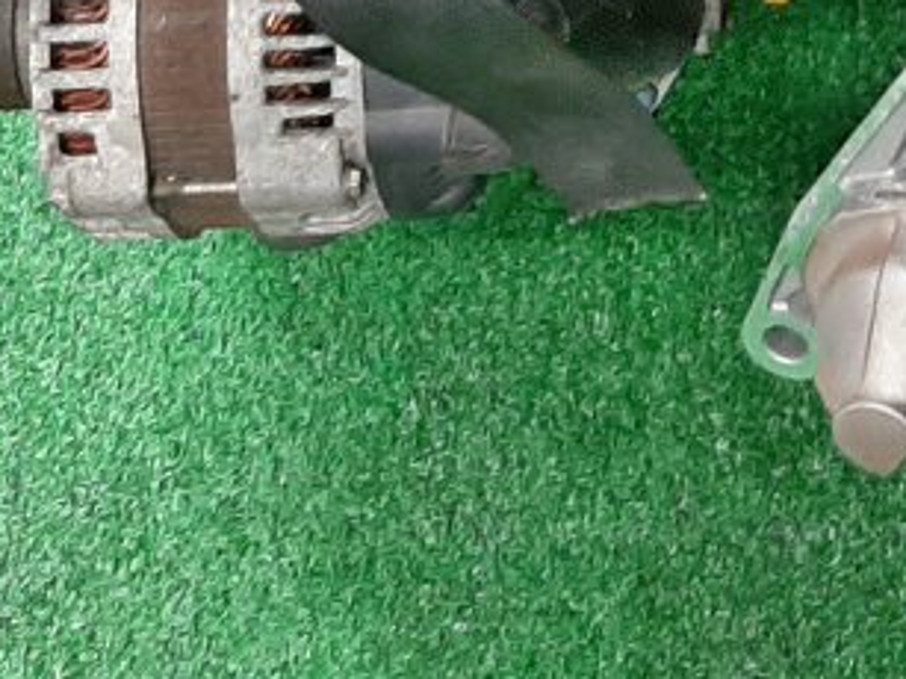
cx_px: 1006
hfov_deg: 15.7
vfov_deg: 11.3
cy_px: -558
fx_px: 3192
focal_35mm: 122
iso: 182
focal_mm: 3.93
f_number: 1.7
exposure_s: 1/50
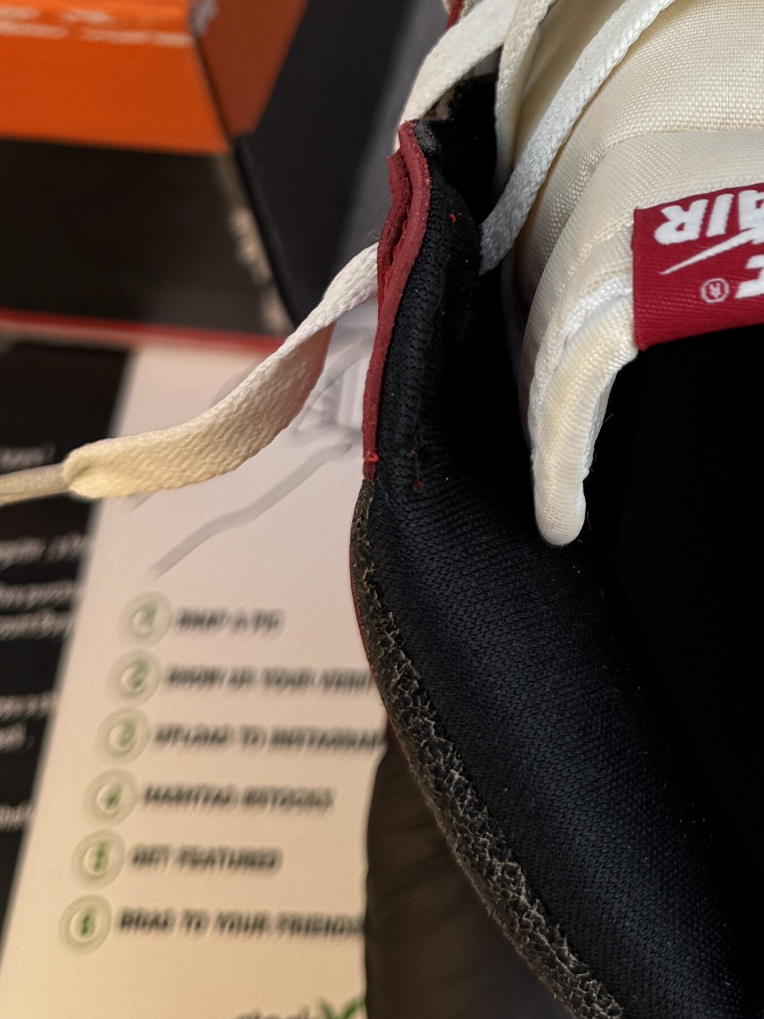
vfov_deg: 23.9
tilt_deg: -50.5
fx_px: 2236
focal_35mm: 76
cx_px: 875
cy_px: -118
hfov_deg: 18.5
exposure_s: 1/1395
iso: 80
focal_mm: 6.76
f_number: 1.78
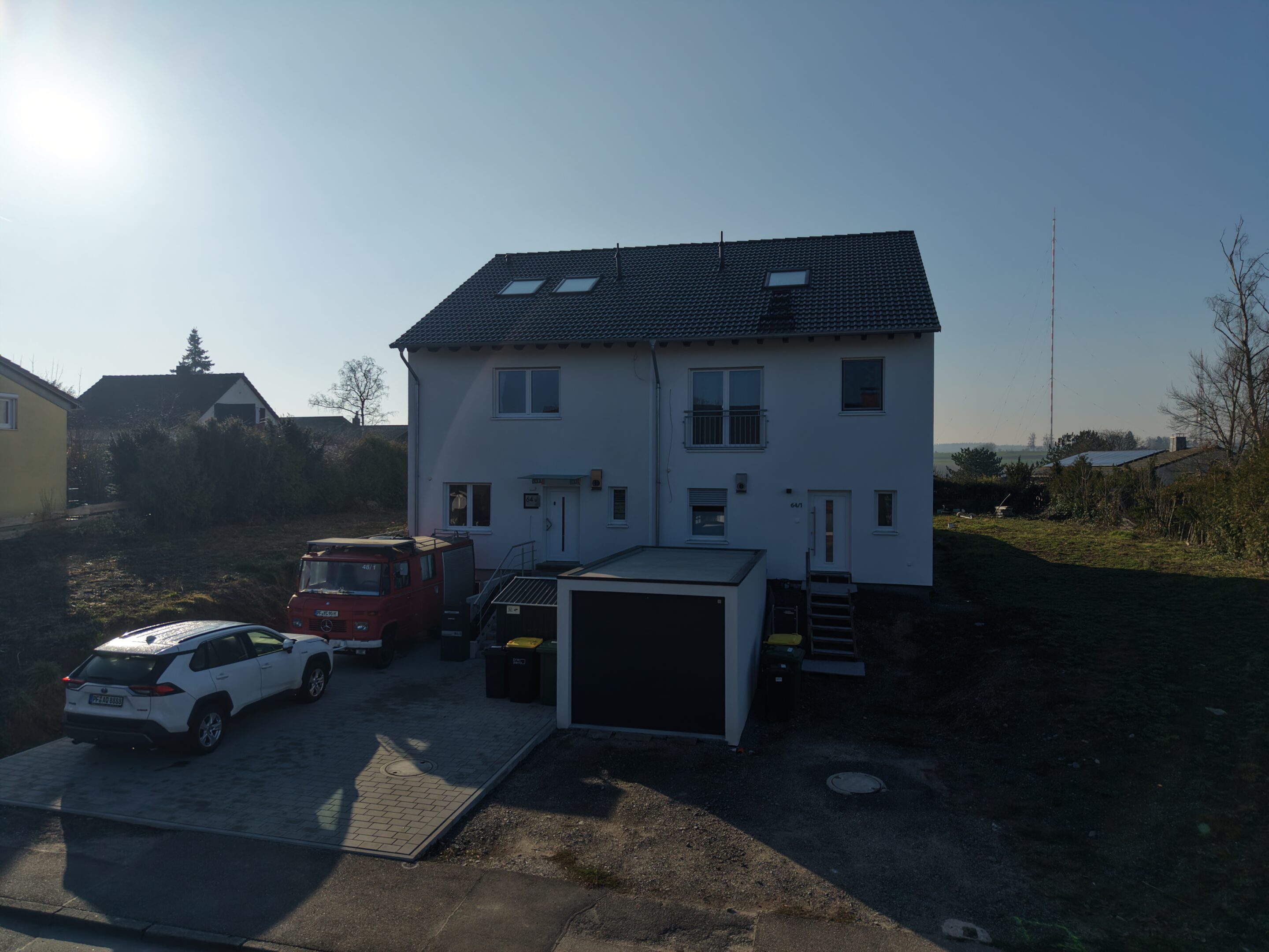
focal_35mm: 24
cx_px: 634
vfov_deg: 56.8
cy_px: 476
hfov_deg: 71.6
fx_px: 880
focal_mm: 8.67
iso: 130
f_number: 1.8
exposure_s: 1/8000
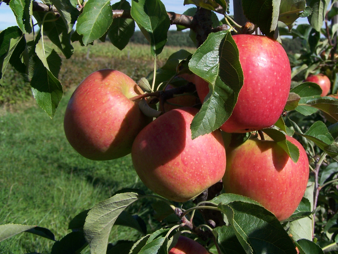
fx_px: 478
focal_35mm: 49
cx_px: 211
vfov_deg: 29.6
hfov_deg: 38.7
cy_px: 96
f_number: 4
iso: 80
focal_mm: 6.3
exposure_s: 1/800
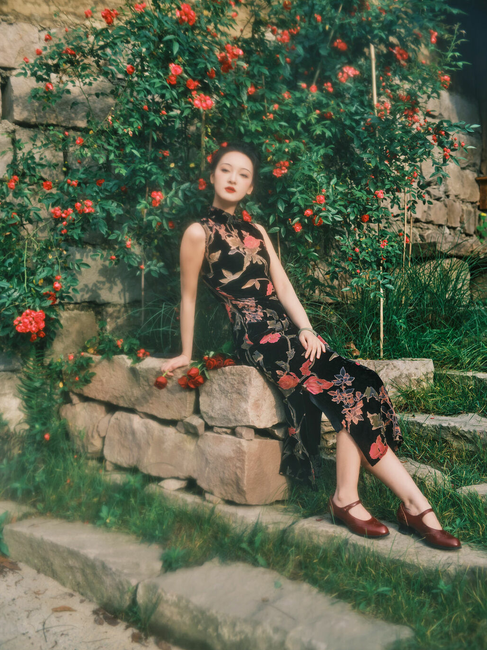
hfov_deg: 35.1
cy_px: 318
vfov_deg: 45.8
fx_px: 769
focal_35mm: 41
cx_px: 249
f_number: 3.2
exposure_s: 1/1600
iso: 400
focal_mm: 50
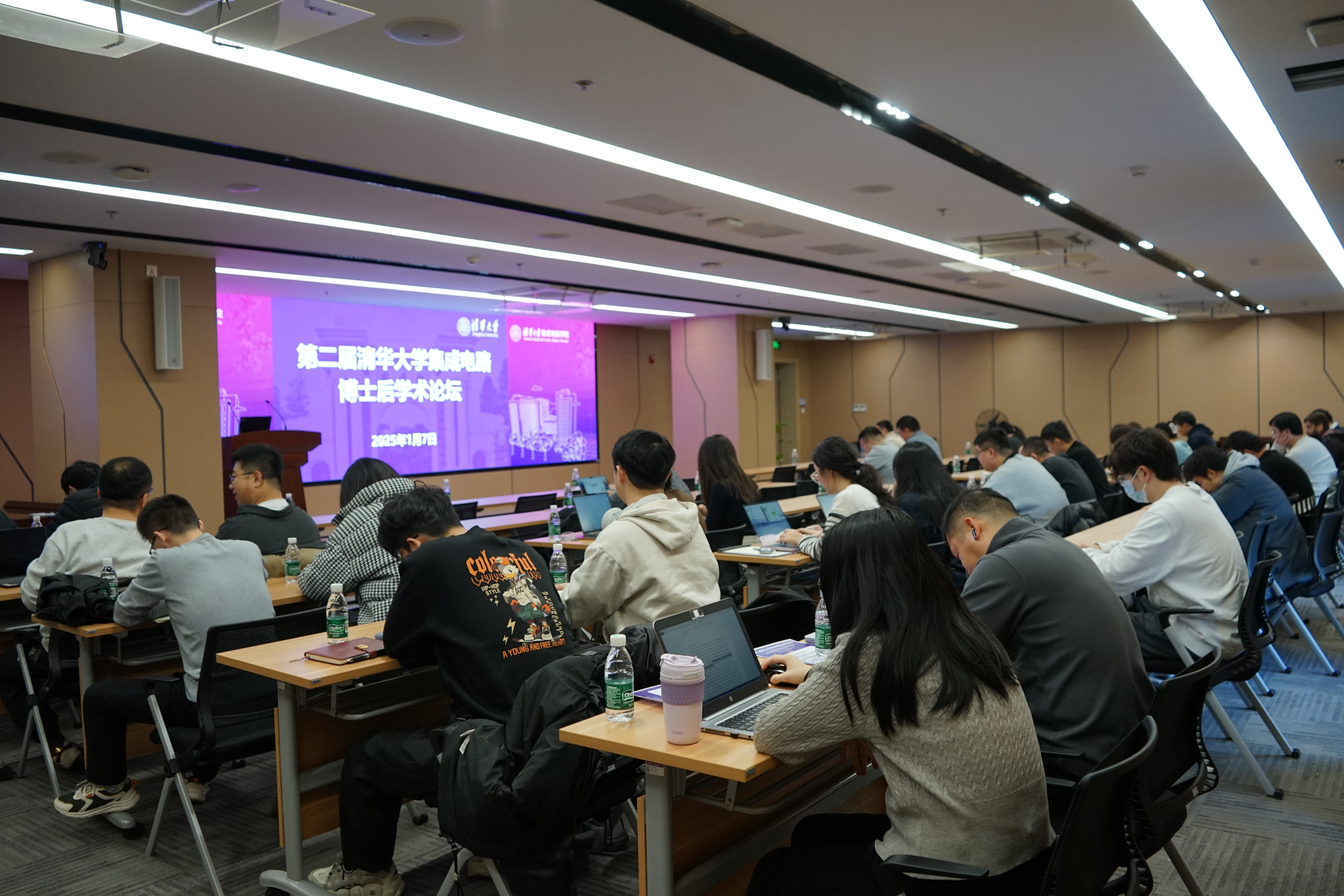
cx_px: 672
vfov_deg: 38.9
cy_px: 448
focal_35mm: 34
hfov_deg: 55.8
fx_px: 1269
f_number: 4
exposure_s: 1/125
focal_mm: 34
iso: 1000
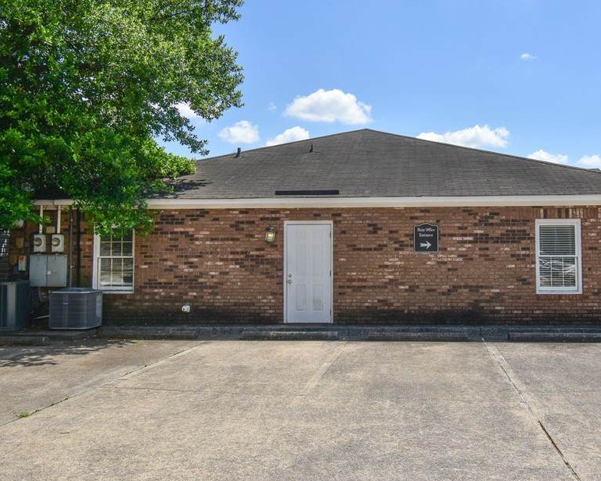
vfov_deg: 39.4
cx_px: 375
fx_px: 670
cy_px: 208
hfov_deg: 47.9
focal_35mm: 38
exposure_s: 1/500
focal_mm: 19
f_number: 11
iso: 280
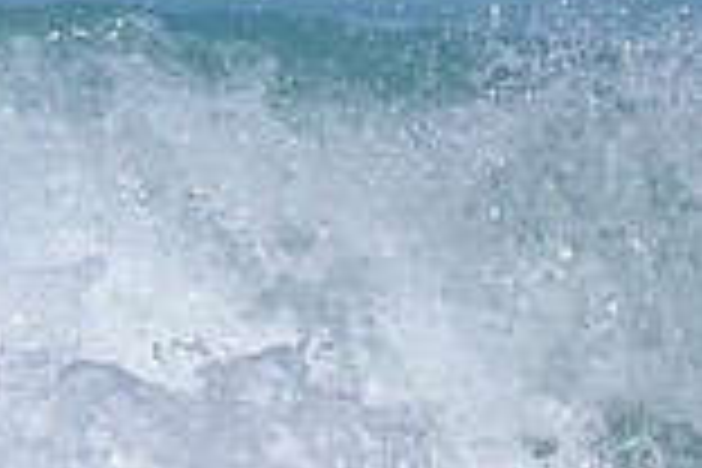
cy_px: 367
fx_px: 78442
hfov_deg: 0.5
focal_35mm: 4023
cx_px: -831
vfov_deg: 0.3
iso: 560
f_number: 11
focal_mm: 800
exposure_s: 1/2000
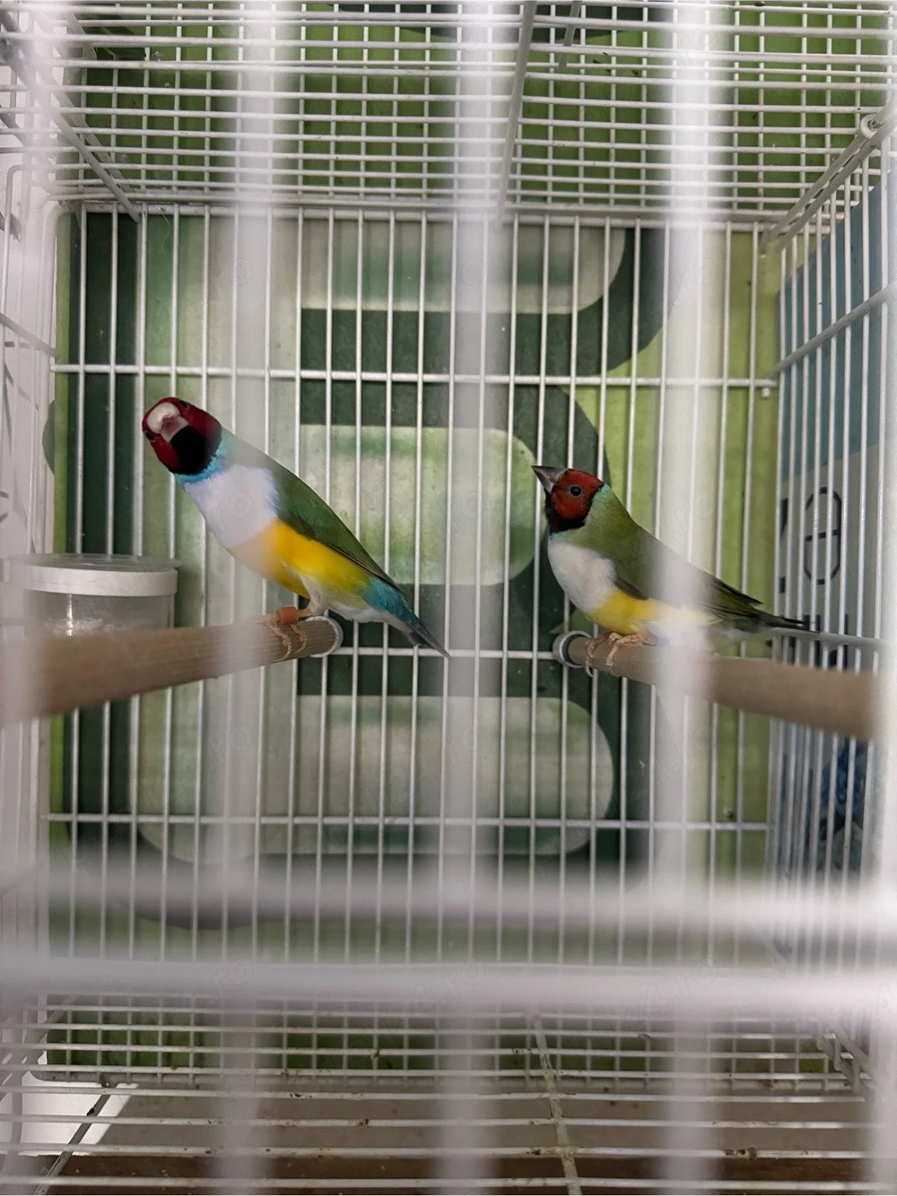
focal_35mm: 24
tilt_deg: +0.9
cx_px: 448
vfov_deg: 71.6
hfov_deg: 56.8
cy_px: 598
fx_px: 829
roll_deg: -0.5
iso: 1000
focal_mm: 6.76
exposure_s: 1/36
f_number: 1.78
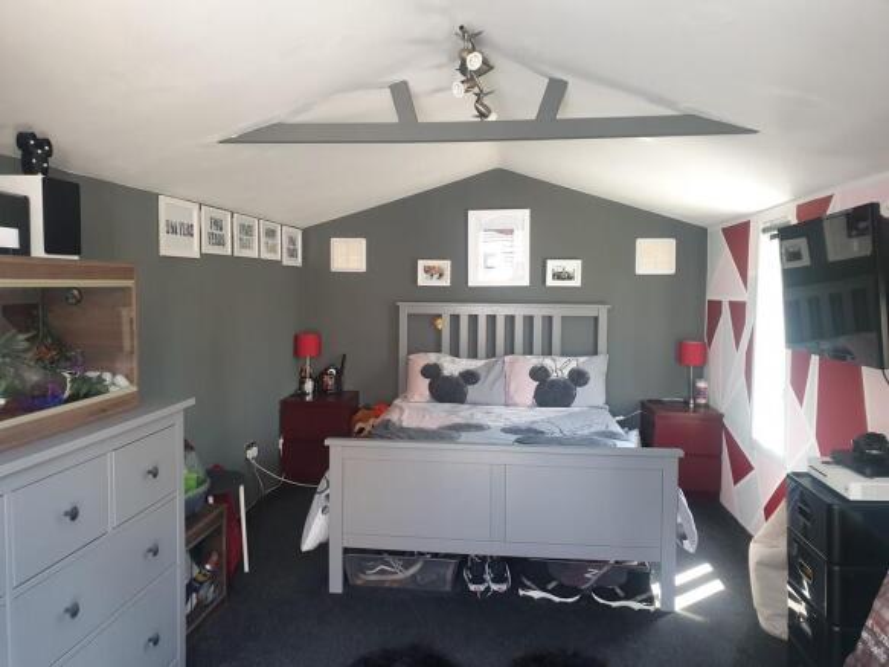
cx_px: 444
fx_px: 668
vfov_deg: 53.0
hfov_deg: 67.3
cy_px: 334
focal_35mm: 26
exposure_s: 1/60
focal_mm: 4.3
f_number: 2.4
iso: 160
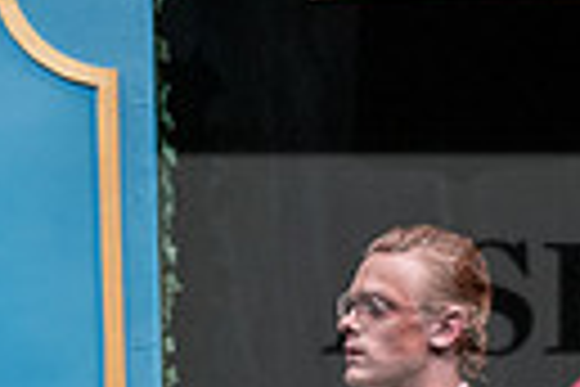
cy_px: 700
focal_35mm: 202
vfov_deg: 6.6
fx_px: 3254
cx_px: 22
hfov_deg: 10.1
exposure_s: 1/200
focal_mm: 45
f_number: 3.2
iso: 3200
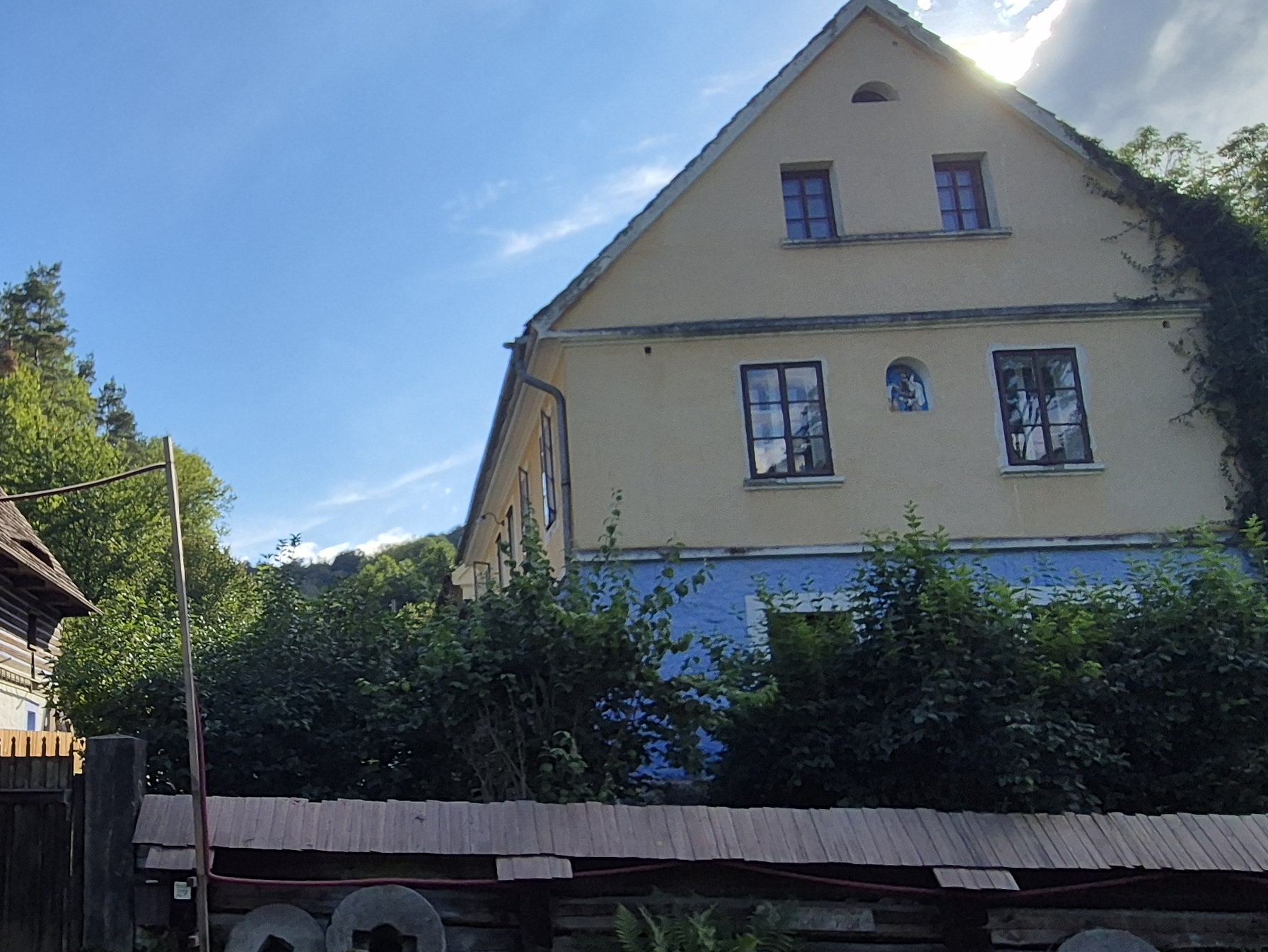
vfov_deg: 48.0
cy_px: 556
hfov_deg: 57.5
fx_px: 1062
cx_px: 273
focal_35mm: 29
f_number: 2.2
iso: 50
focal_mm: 2.2
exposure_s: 1/2288
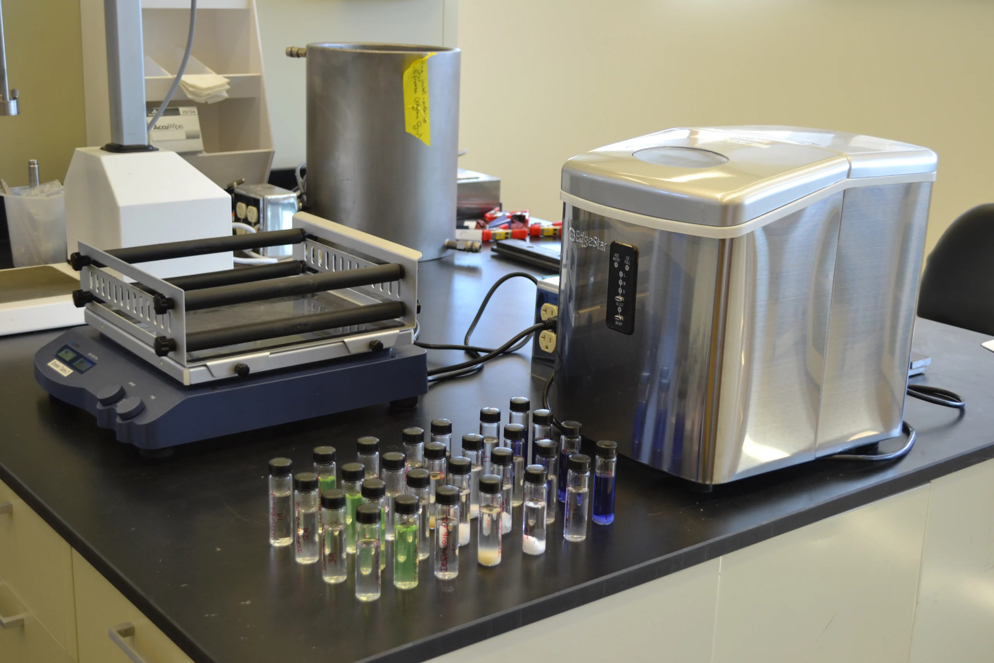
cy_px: 332
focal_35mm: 45
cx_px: 497
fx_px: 1242
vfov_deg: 29.9
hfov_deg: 43.6
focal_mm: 30
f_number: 4.5
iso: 400
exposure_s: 1/60
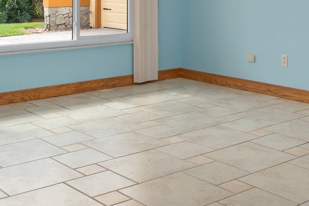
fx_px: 524
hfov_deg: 32.7
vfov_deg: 21.3
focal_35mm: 61
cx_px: 194
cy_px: -9
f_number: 8
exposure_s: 1/10
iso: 320
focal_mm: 21
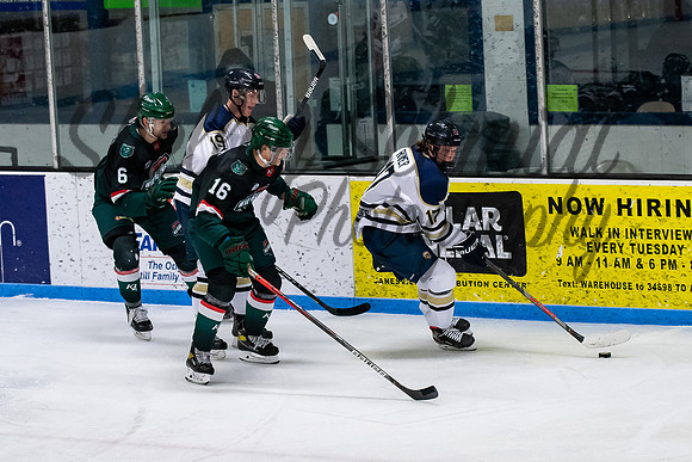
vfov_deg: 8.9
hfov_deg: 13.3
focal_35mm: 154
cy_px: 198
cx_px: 406
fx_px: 2965
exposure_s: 1/800
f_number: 3.5
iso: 2200
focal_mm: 70
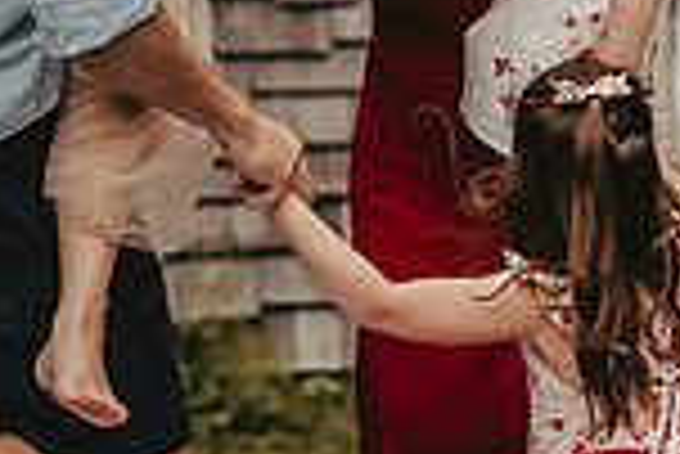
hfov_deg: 4.9
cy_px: -137
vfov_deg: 3.3
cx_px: 284
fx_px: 7979
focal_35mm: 422
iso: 640
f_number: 2.8
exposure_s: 1/4000
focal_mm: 110
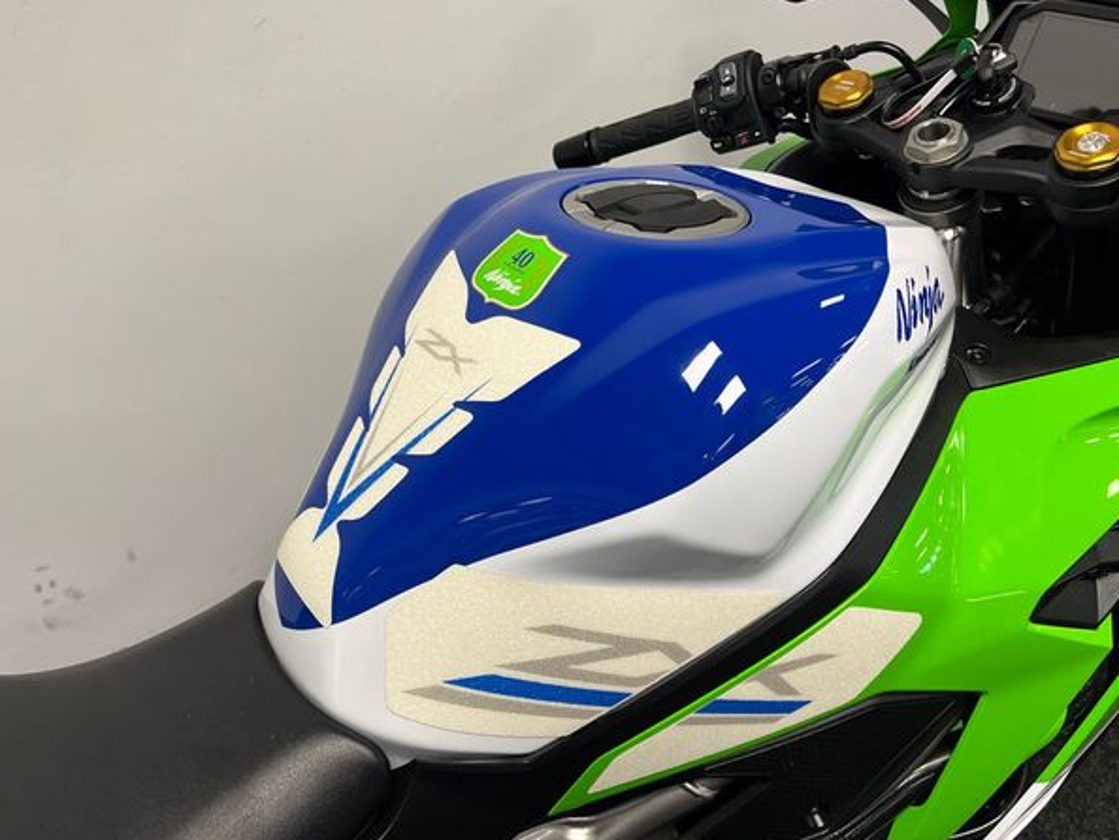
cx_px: 582
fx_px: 905
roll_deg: +0.4
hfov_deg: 63.4
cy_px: 416
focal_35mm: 28
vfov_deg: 49.8
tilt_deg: -39.6
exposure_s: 1/100
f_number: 1.6
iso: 125
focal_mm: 5.1
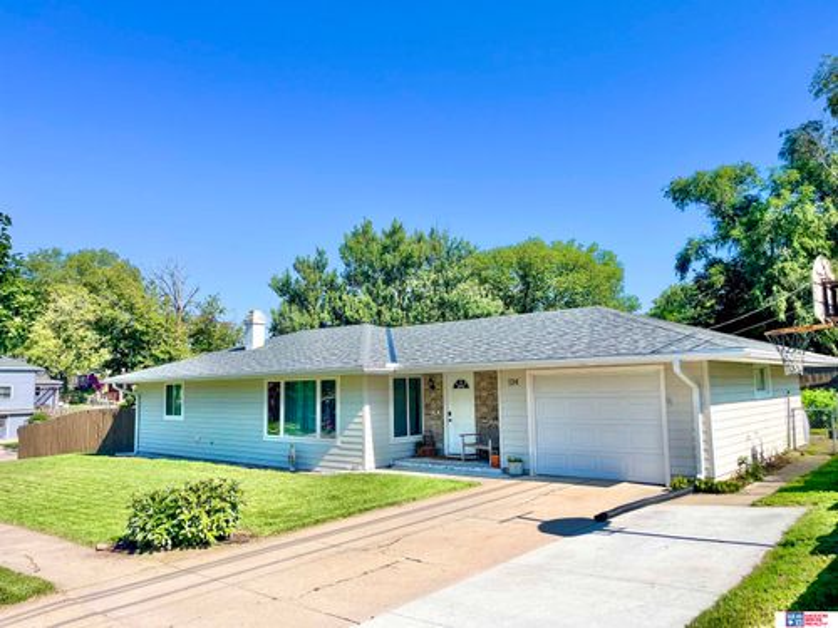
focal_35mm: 26
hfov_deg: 67.3
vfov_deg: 53.1
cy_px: 314
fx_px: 629
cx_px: 419
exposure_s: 1/3400
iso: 50
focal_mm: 5.1
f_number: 1.6
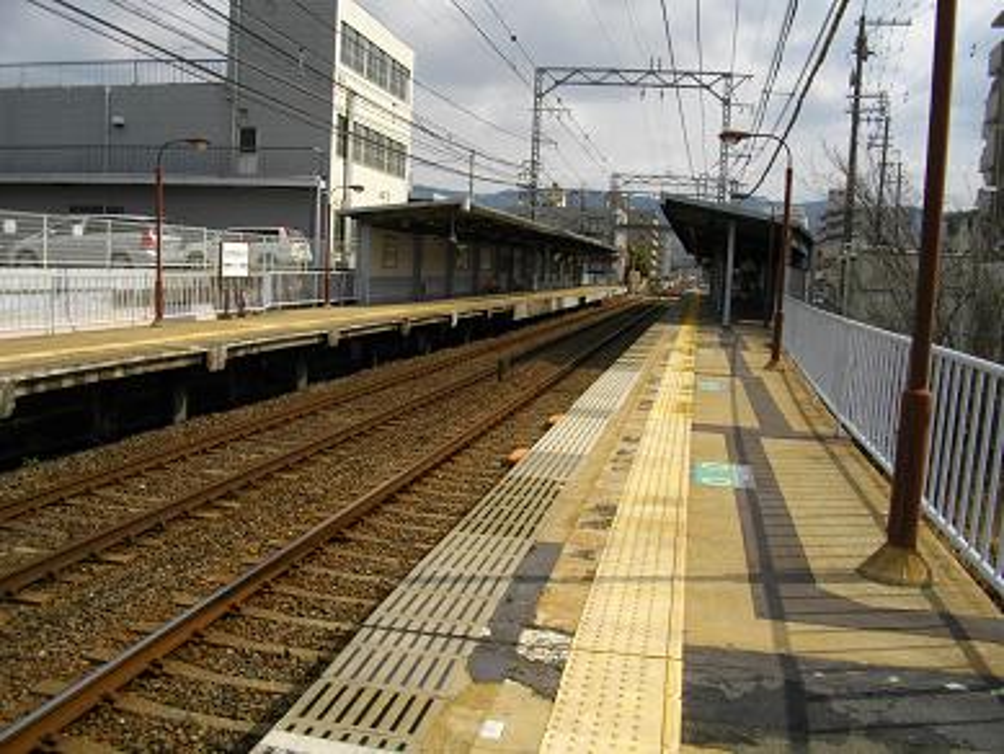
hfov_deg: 56.8
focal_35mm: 32
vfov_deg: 44.2
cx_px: 502
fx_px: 928
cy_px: 377
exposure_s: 1/640
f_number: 5.5
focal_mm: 5.7
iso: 100
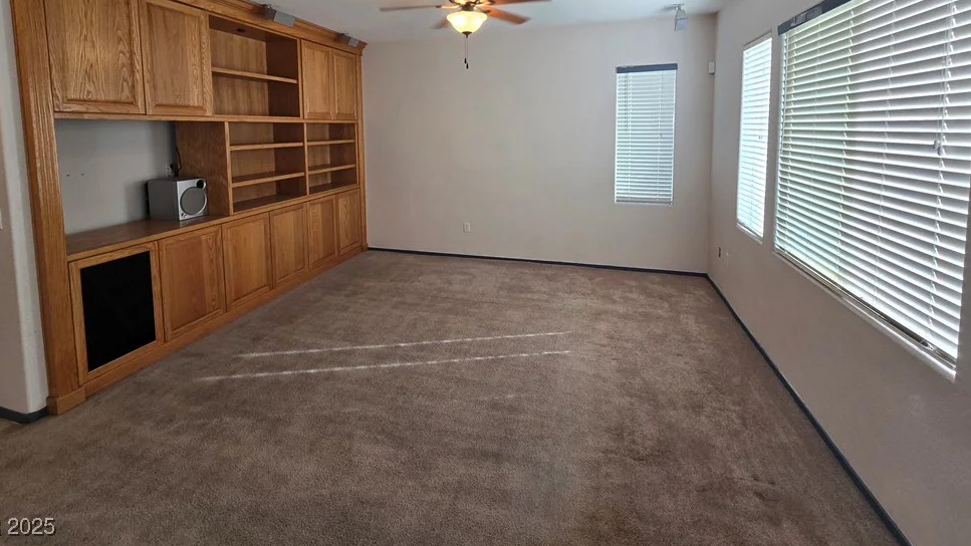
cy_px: 164
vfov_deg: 67.7
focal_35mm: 15
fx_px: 386
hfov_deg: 103.0
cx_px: 468
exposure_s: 1/60
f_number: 2.2
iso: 50
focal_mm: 2.2
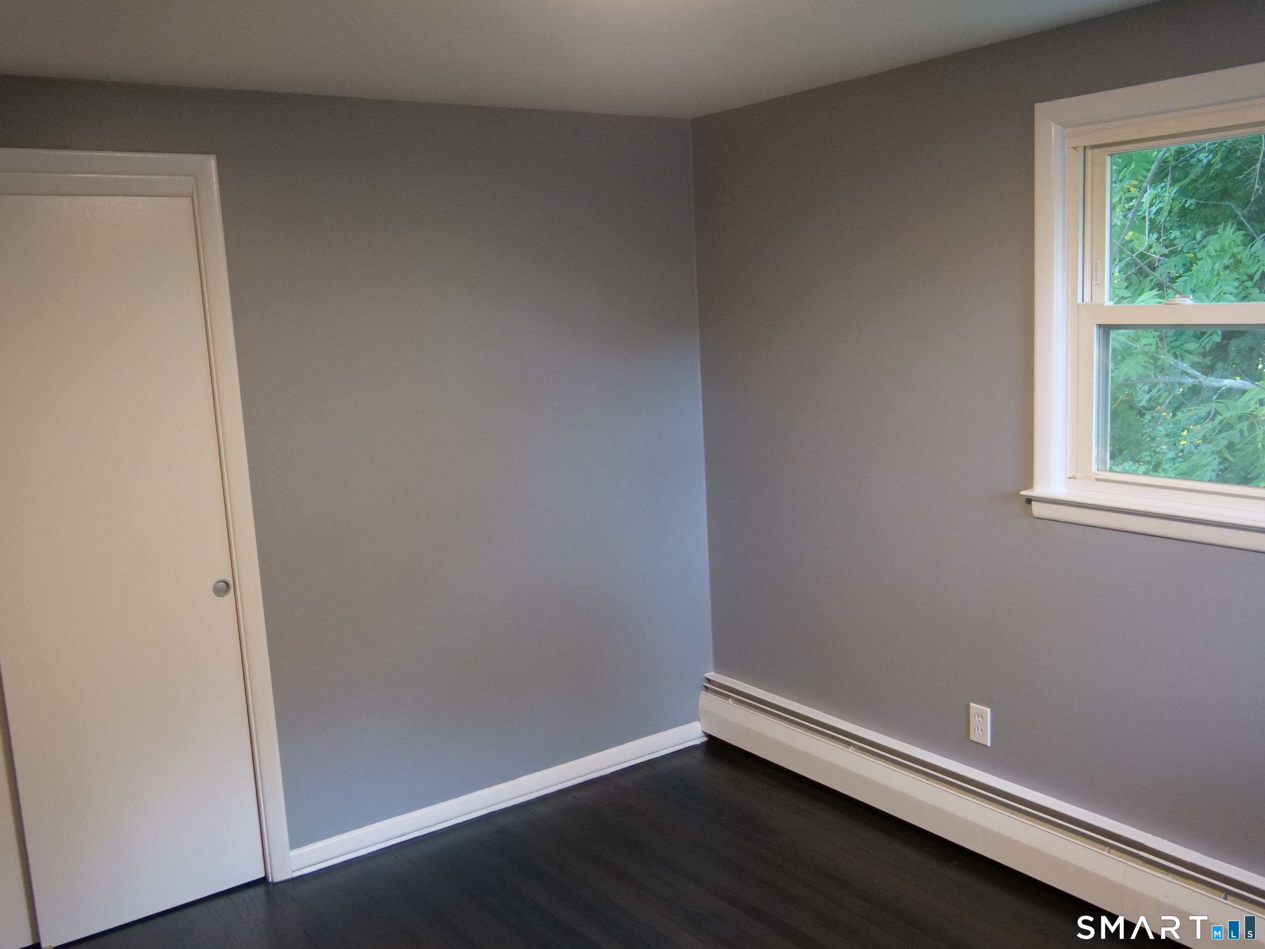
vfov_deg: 46.8
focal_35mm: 30
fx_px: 1096
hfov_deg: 60.0
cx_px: 632
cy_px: 474
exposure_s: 1/60
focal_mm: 15
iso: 2000
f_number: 3.7
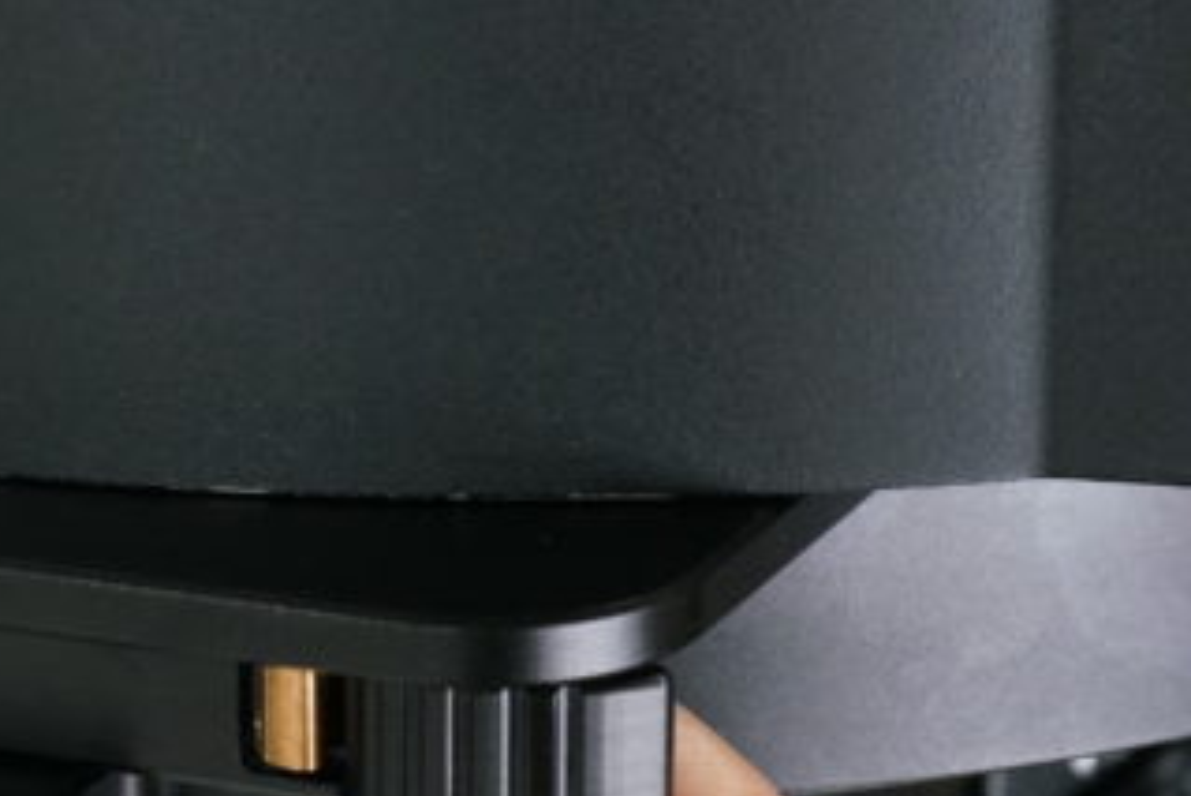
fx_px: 6222
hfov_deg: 10.7
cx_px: -299
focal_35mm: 188
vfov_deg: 7.3
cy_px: 658
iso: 2500
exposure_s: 1/60
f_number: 10
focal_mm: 50
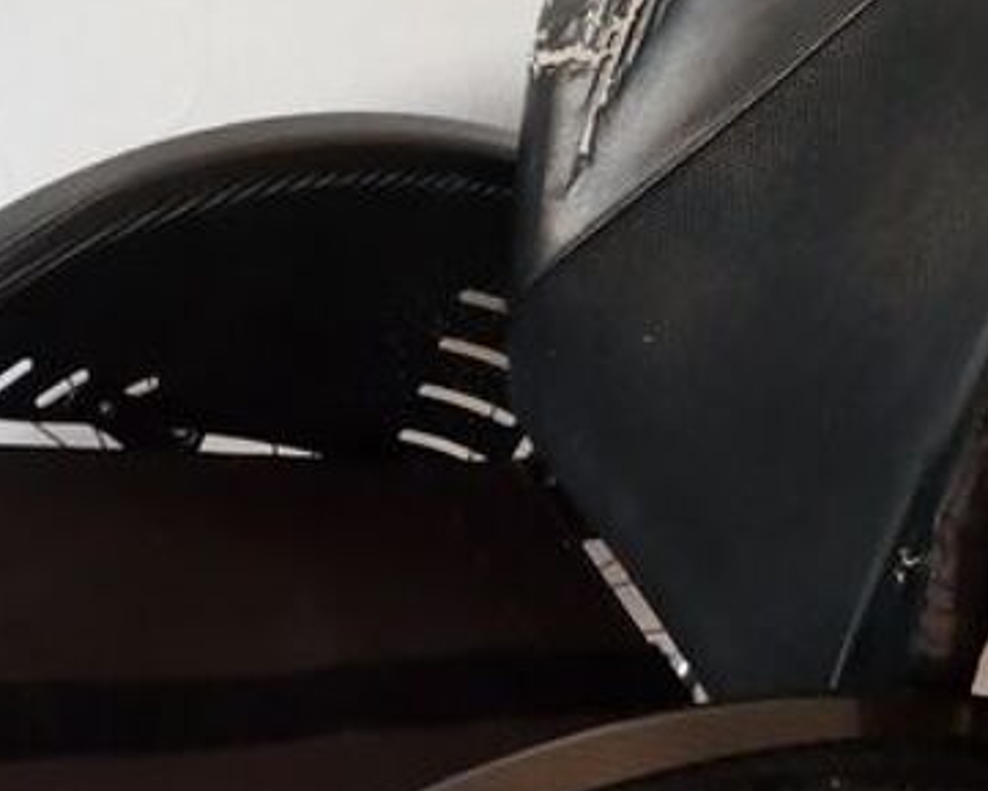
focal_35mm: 72
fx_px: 2106
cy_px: 743
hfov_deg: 26.1
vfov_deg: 20.7
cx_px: 260
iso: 453
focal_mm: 3.52
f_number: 2
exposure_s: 1/33.3
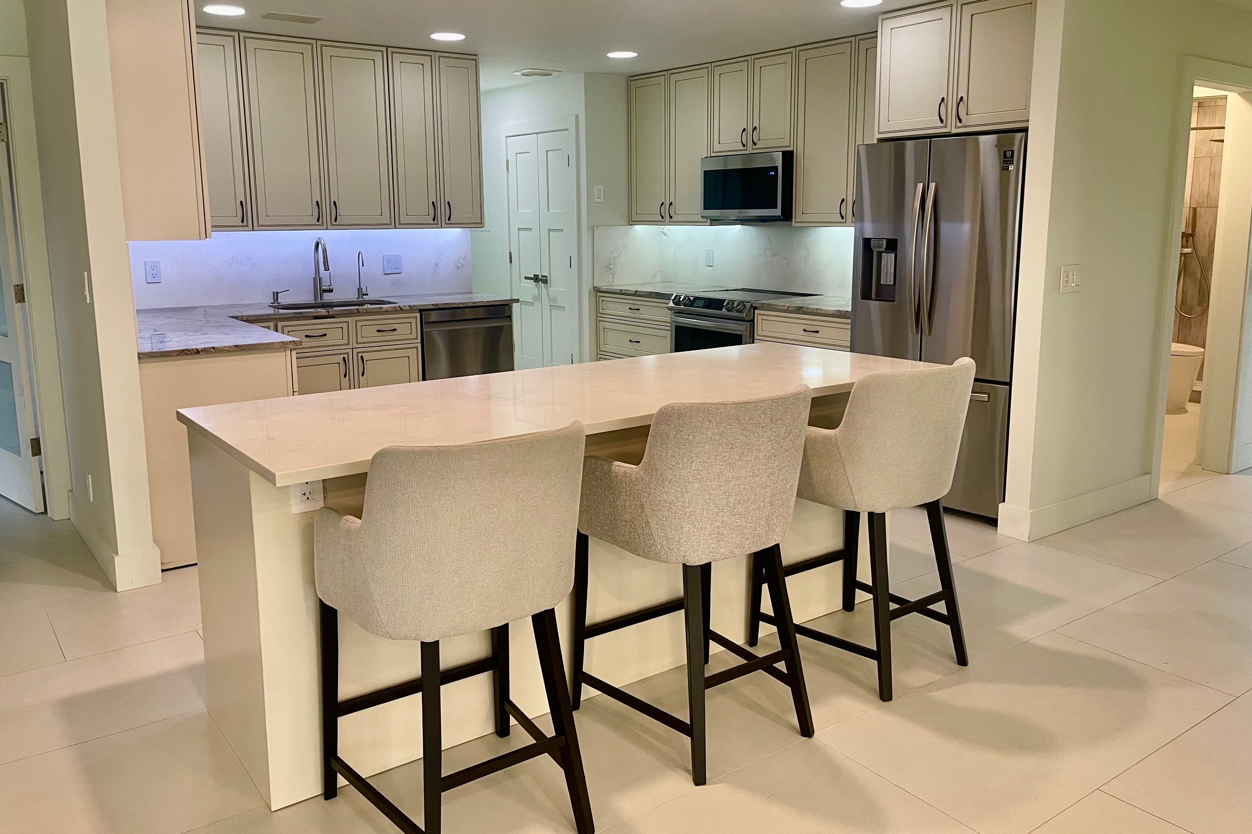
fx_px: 939
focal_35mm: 27
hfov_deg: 67.4
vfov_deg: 47.8
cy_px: 368
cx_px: 634
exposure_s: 1/60
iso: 100
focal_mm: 5.1
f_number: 1.6
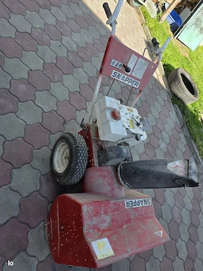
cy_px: 133
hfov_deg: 54.9
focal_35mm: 25
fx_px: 195
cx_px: 104
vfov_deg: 69.4
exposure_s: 1/2000
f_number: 1.7
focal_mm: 6.3
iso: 80
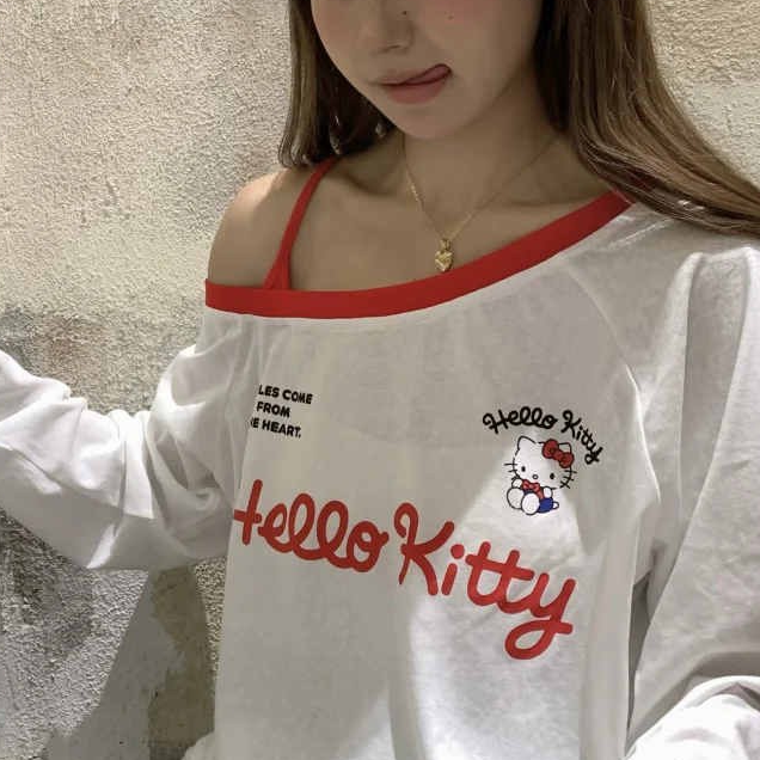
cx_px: 191
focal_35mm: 52
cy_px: 231
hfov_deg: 32.2
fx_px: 1292
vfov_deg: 32.4
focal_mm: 4.25
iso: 125
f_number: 1.8
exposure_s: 1/50
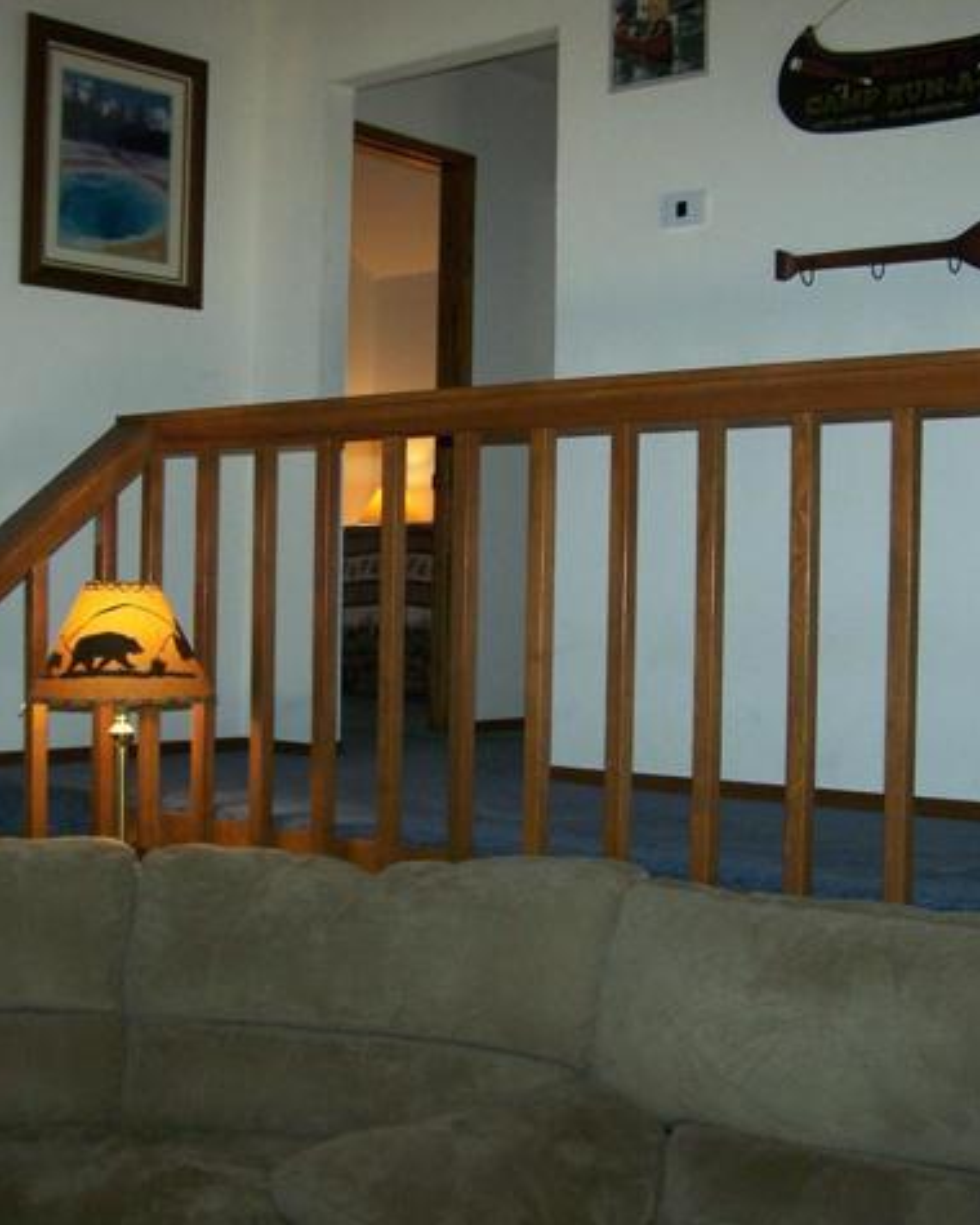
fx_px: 1813
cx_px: 493
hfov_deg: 30.3
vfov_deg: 37.3
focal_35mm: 50
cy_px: 614
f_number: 2.8
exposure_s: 1/60
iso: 200
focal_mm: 6.3
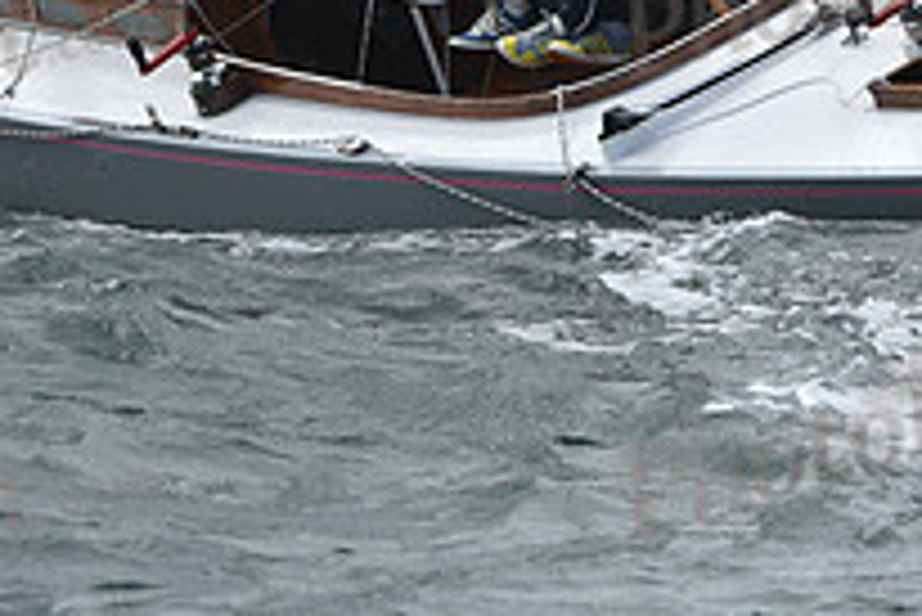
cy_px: -209
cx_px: 391
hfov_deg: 6.5
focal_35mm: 317
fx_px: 8124
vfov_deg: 4.3
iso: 250
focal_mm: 112
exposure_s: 1/1250
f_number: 6.3
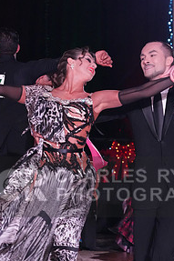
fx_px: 1306
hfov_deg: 7.6
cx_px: 112
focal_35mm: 180
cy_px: 187
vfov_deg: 11.4
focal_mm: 89
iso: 6400
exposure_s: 1/320
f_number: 5
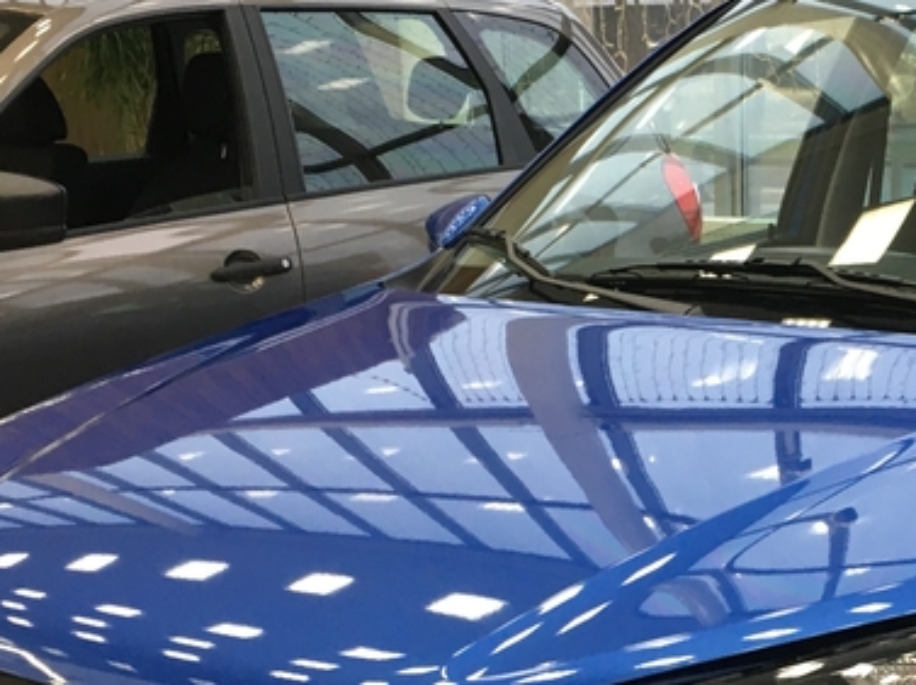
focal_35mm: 77
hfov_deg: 24.9
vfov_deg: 18.8
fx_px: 2036
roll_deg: -0.2
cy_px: 590
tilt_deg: -14.0
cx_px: 753
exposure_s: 1/33
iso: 80
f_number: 2.2
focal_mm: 4.15
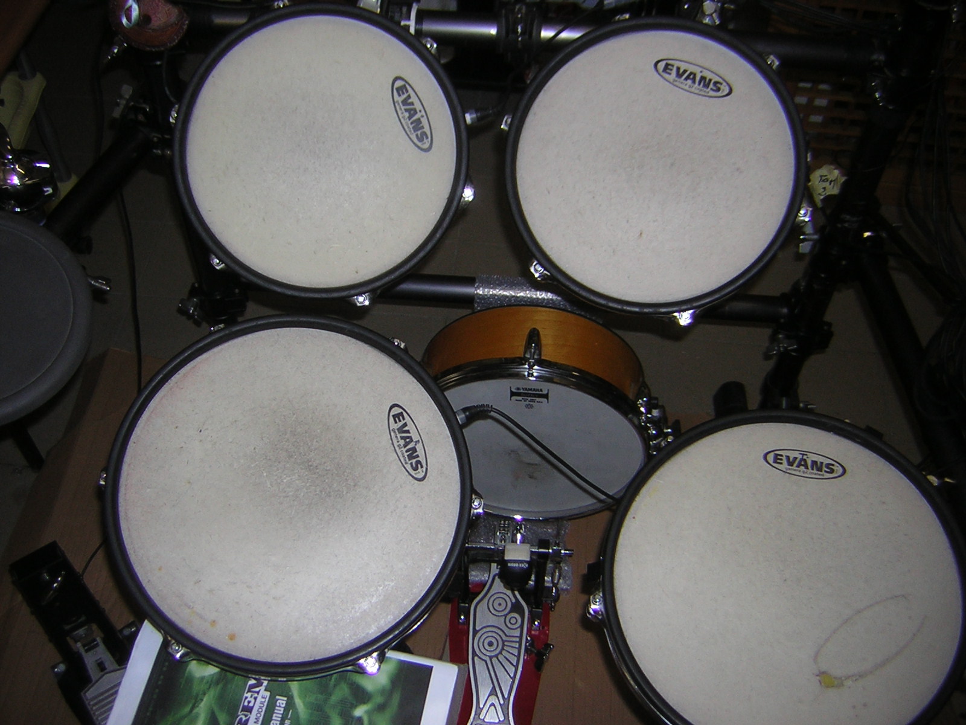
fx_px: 1005
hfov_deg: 51.4
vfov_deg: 39.7
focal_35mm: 36
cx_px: 483
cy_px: 362
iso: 50
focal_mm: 4.7
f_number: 2.6
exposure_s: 1/60.1
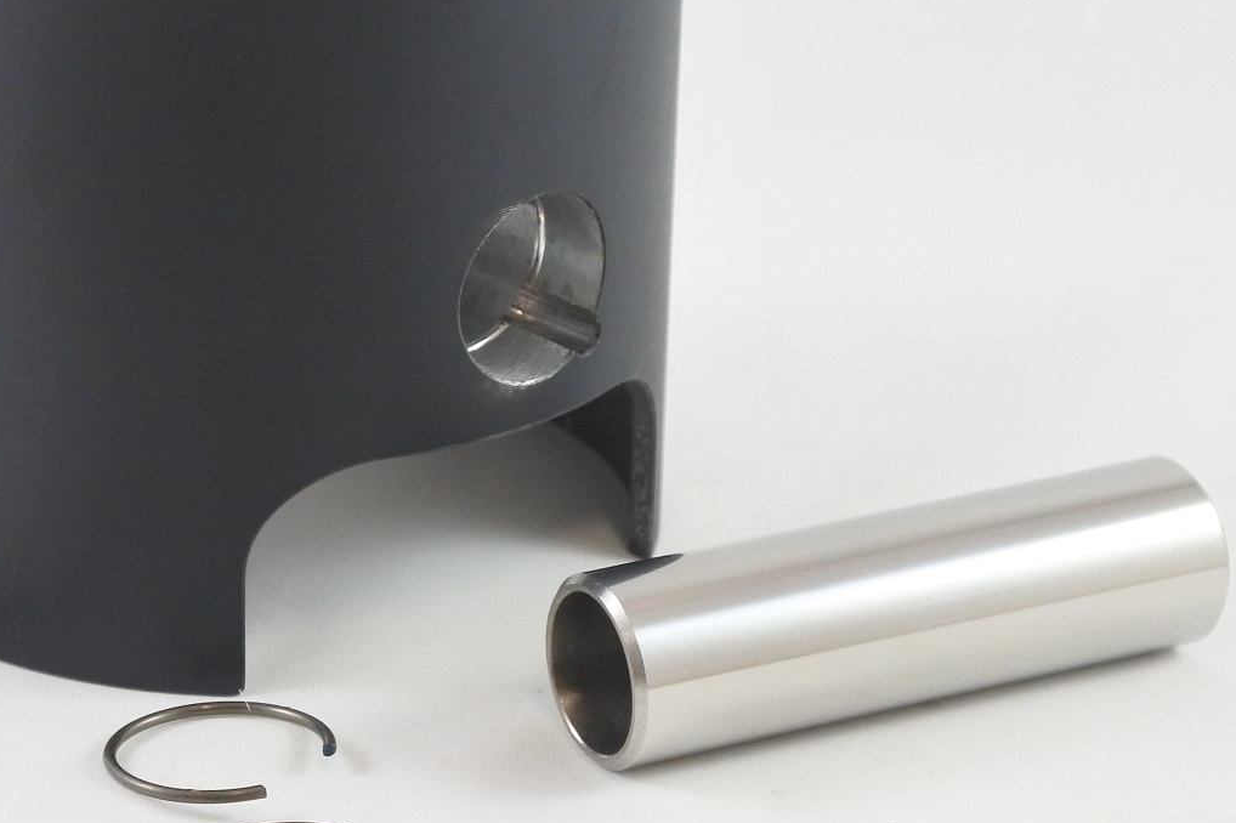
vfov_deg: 12.6
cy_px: 371
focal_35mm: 109
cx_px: 172
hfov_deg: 18.5
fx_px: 3741
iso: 560
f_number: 4.5
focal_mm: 19.3
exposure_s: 1/125
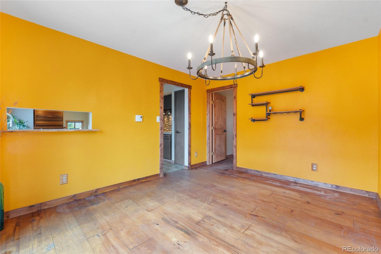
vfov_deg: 77.3
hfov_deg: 100.4
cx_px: 190
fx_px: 159
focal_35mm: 15
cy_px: 127
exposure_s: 1/2.5
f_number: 9
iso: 250
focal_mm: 10
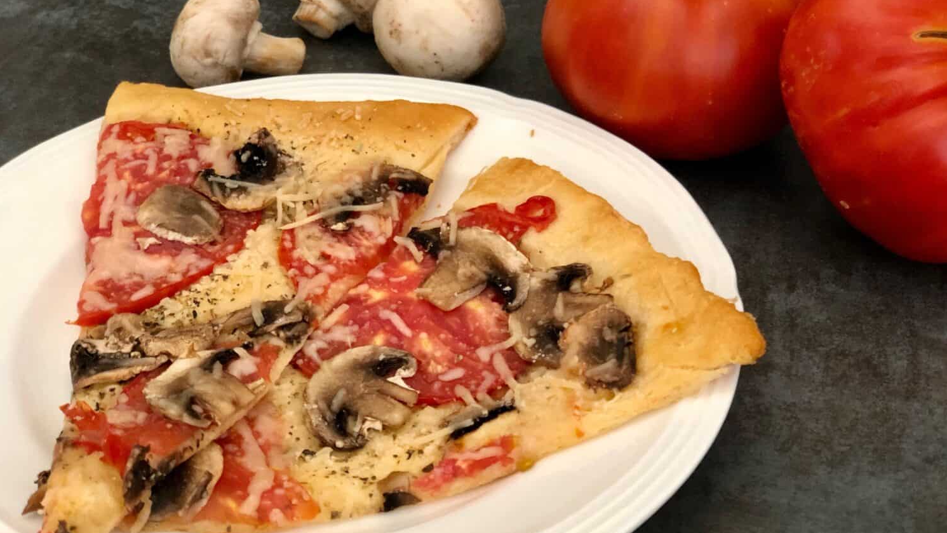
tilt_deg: -38.3
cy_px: 233
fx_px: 1431
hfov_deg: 36.6
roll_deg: -0.5
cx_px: 474
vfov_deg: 21.1
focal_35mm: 57
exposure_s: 1/20
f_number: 2.4
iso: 160
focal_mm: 6
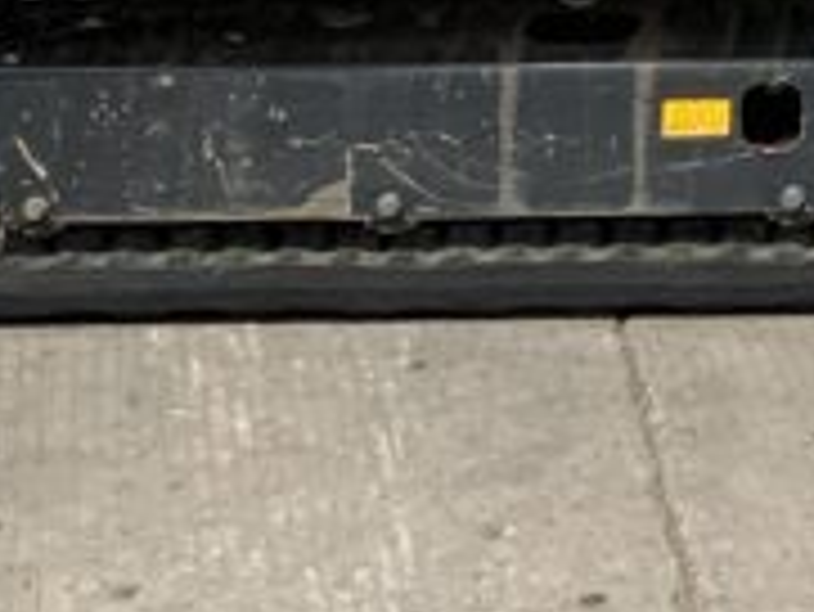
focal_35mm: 164
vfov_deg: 8.4
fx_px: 3859
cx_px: 1597
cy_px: -801
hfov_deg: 11.0
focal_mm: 3
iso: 20
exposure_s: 1/2959
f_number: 1.8
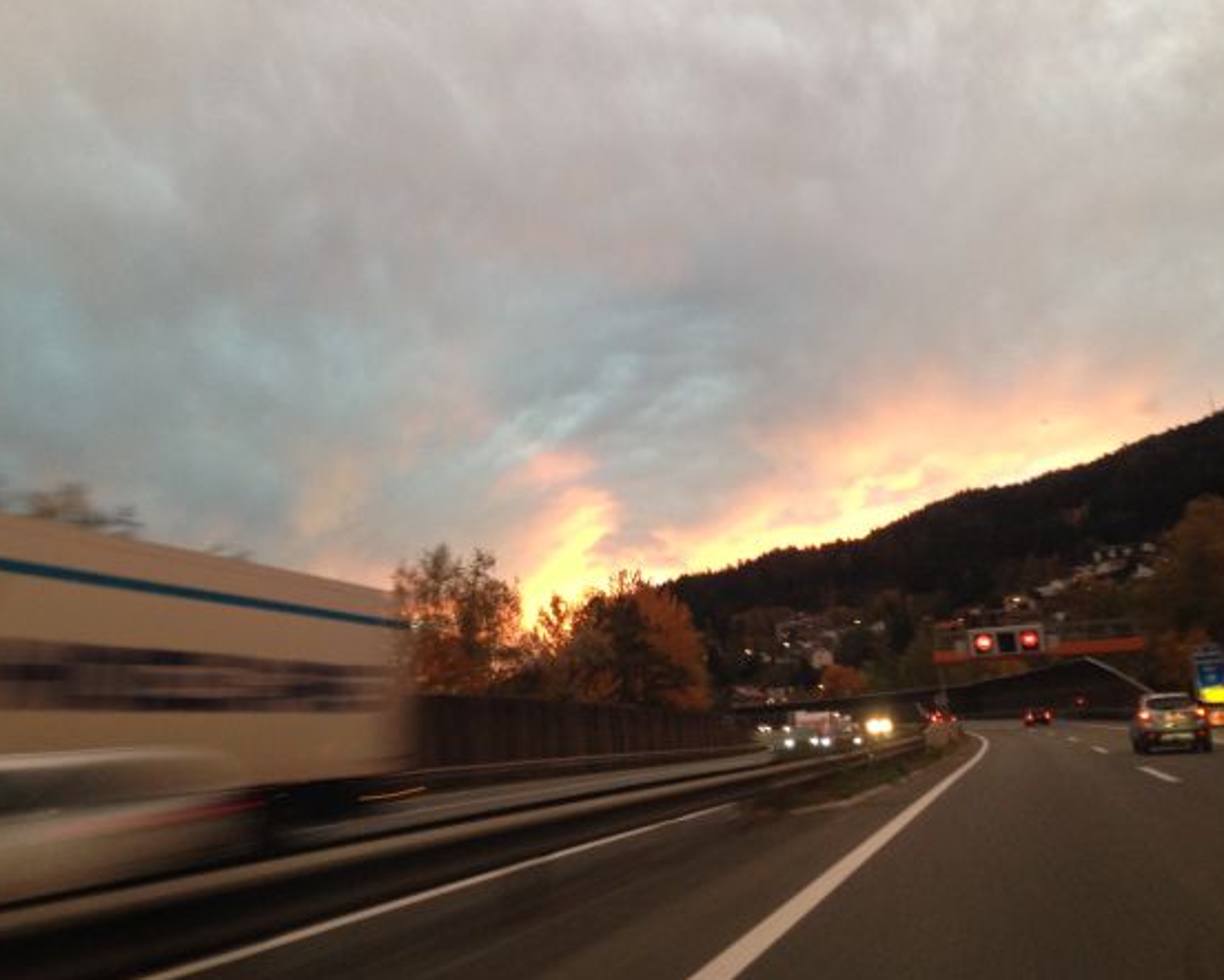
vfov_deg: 42.2
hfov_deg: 51.5
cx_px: 603
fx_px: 1268
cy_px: 490
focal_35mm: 35
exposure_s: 1/20
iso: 125
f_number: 2.4
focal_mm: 4.12
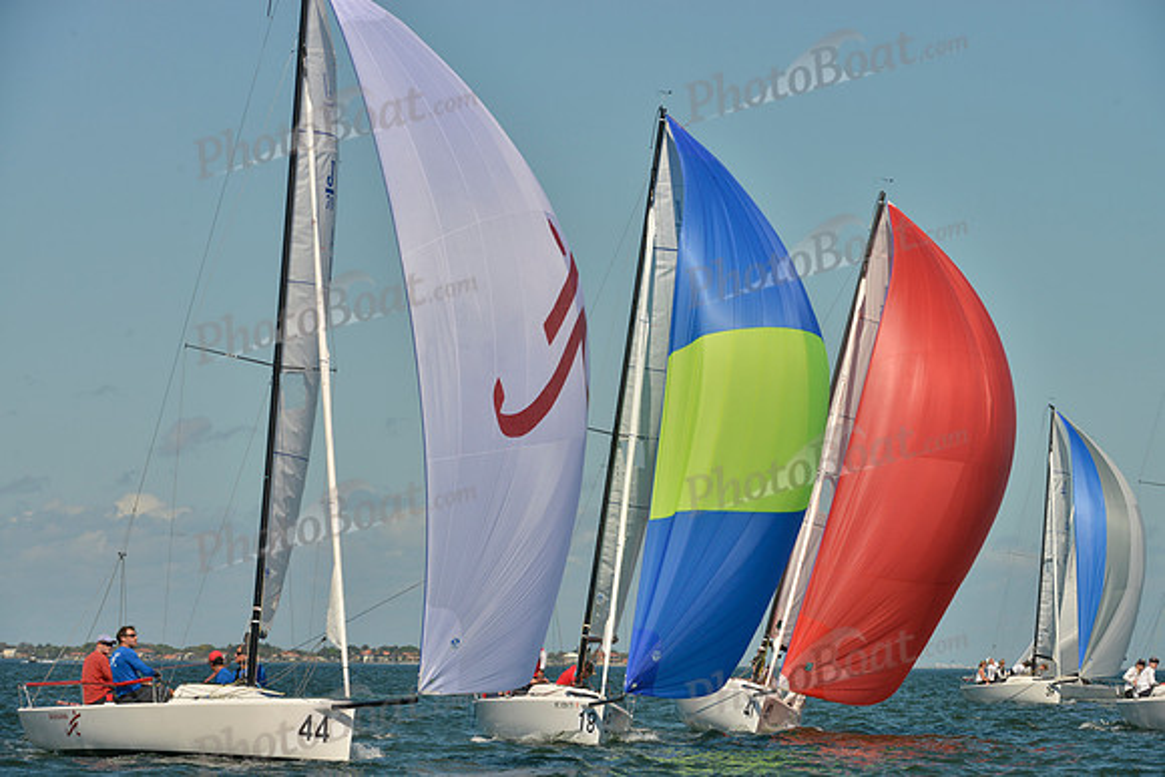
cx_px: 582
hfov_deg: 10.3
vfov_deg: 6.9
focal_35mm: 200
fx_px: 6473
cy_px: 388
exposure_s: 1/1000
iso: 280
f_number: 11
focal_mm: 200
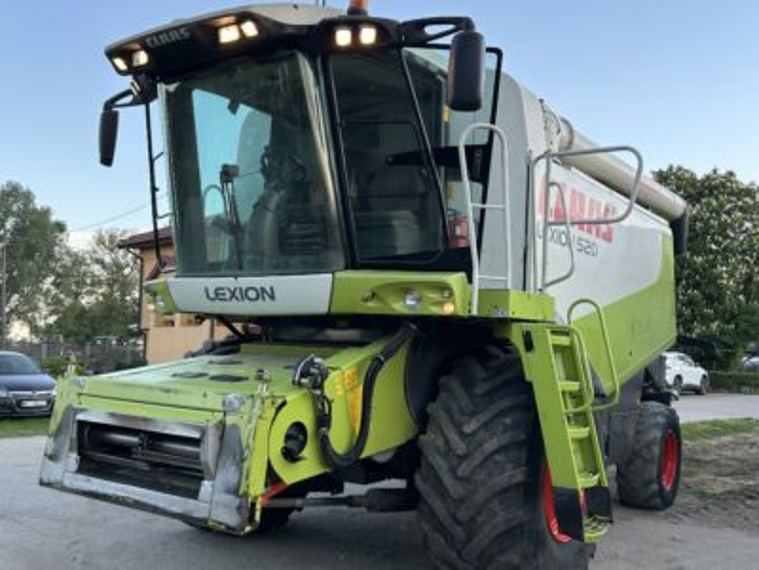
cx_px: 380
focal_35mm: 26
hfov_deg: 67.3
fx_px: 570
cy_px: 285
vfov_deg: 53.1
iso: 50
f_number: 1.5
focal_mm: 5.7
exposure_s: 1/436
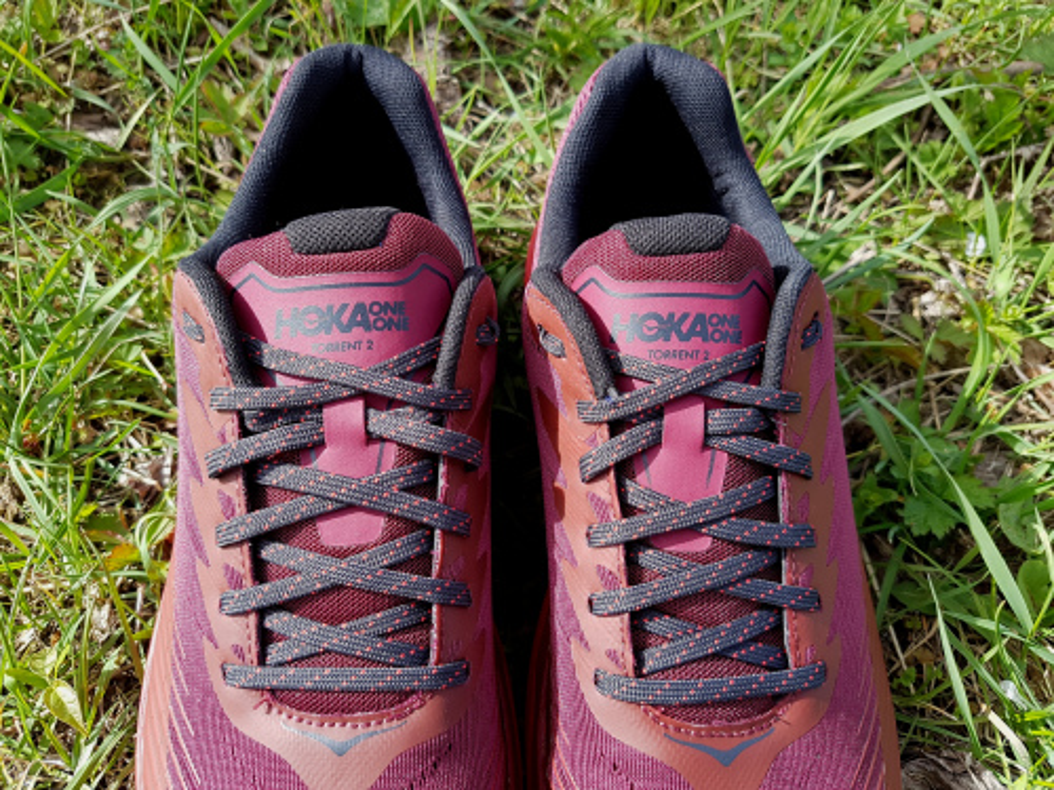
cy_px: 395
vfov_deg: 53.1
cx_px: 527
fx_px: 792
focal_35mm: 26
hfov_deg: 67.3
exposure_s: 1/413
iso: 50
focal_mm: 4.2
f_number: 1.7
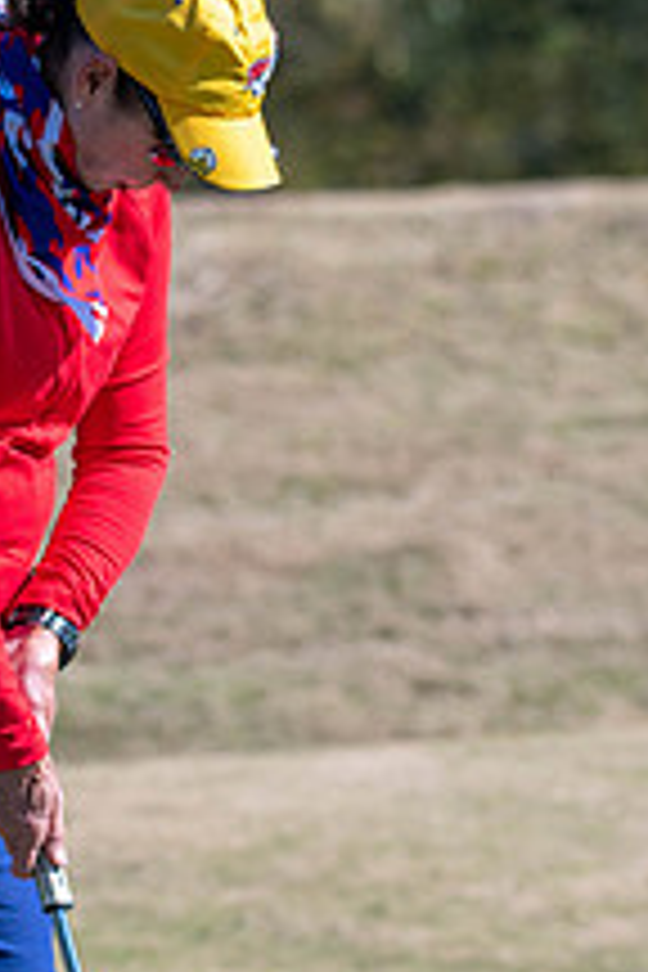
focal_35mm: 624
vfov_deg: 3.3
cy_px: 576
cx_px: 4
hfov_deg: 2.2
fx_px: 16847
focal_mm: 200
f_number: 5.6
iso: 400
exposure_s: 1/1600
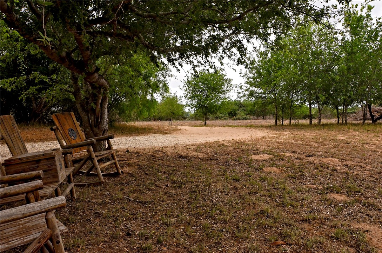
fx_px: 381
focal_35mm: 36
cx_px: 191
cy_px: 126
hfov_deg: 53.2
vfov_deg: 36.7
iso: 400
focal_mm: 24
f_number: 8
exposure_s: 1/1000
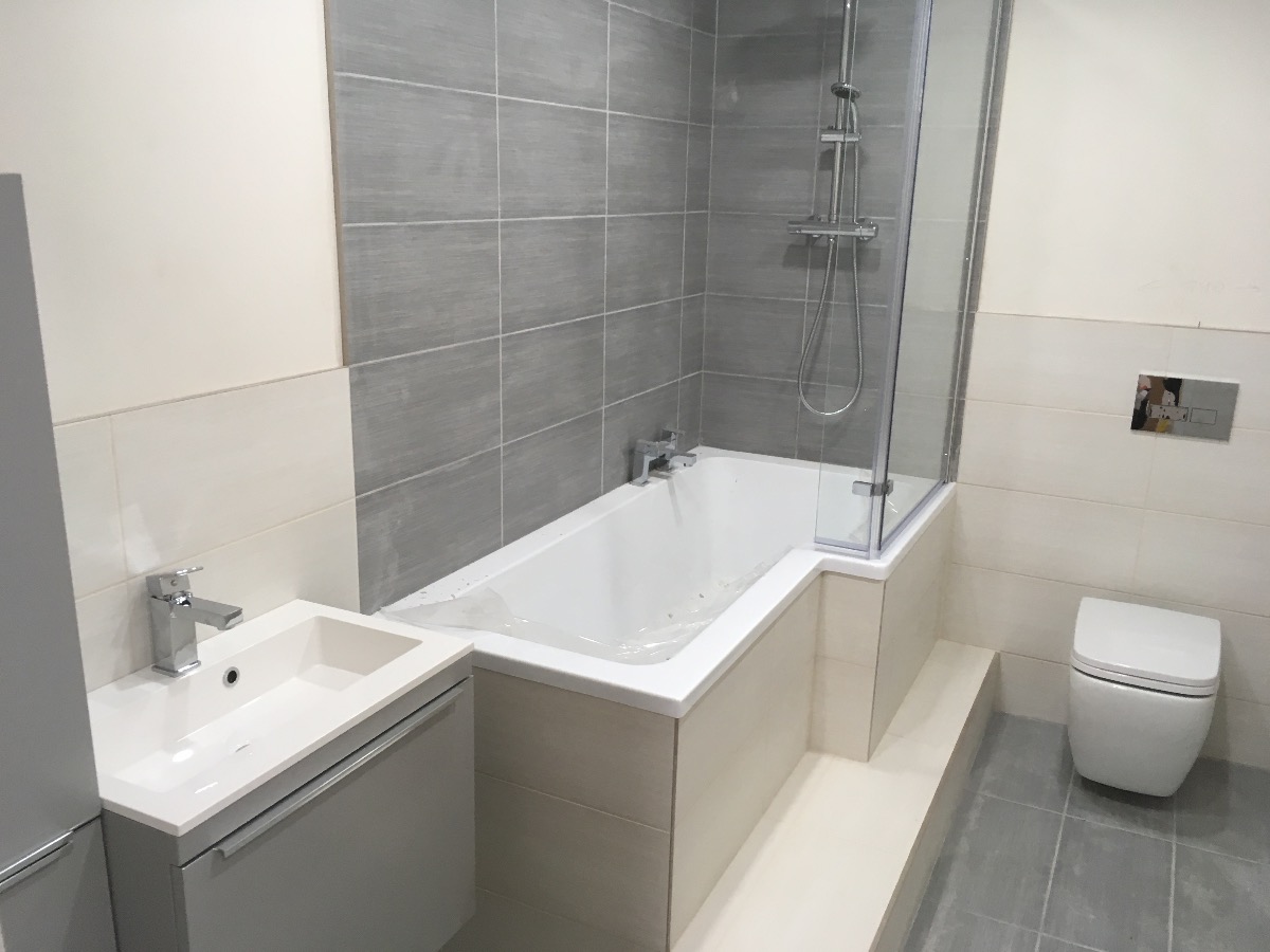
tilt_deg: -14.1
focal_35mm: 29
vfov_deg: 48.2
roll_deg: -1.9
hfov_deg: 61.7
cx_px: 635
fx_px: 1064
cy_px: 476
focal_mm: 4.15
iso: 80
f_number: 2.2
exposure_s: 1/33
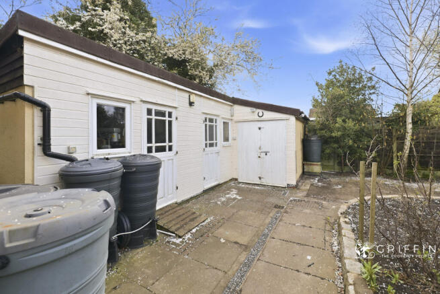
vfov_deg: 81.2
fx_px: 171
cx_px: 220
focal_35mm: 14
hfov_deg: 104.2
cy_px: 147
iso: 100
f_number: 4
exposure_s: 1/200
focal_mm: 14
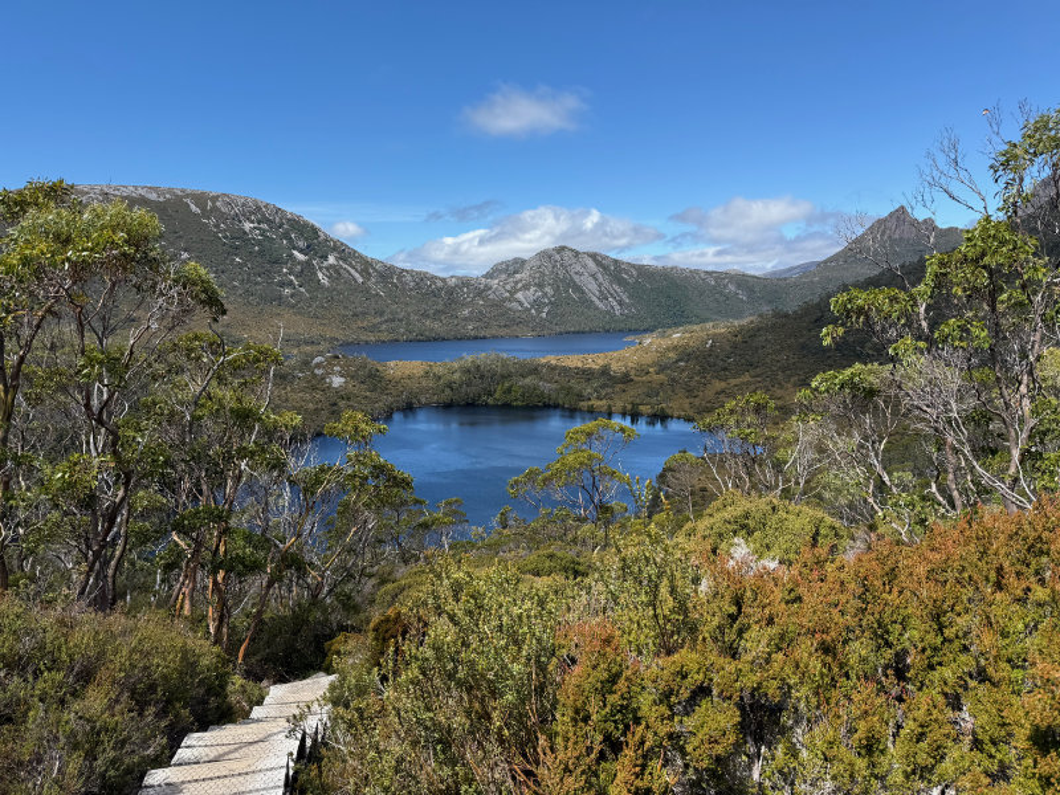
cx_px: 530
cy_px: 398
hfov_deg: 71.6
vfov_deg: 56.8
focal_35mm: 24
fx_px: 735
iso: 80
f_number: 1.8
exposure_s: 1/3279
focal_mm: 6.8
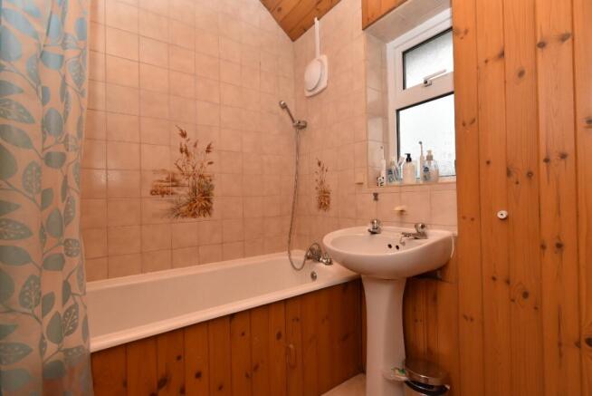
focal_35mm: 15
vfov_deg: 77.4
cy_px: 198
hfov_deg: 100.4
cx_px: 296
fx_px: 247
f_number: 8
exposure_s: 1/125
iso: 400
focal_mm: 10
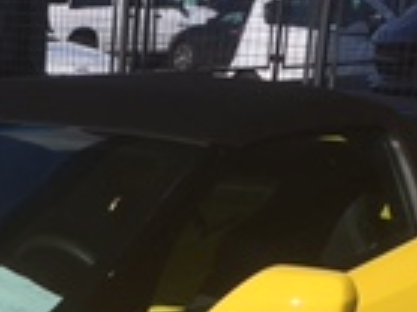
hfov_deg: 14.1
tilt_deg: -21.6
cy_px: 534
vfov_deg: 10.5
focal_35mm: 134
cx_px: -141
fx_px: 1613
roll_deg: -0.7
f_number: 2.2
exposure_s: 1/3077
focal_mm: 4.15
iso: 25
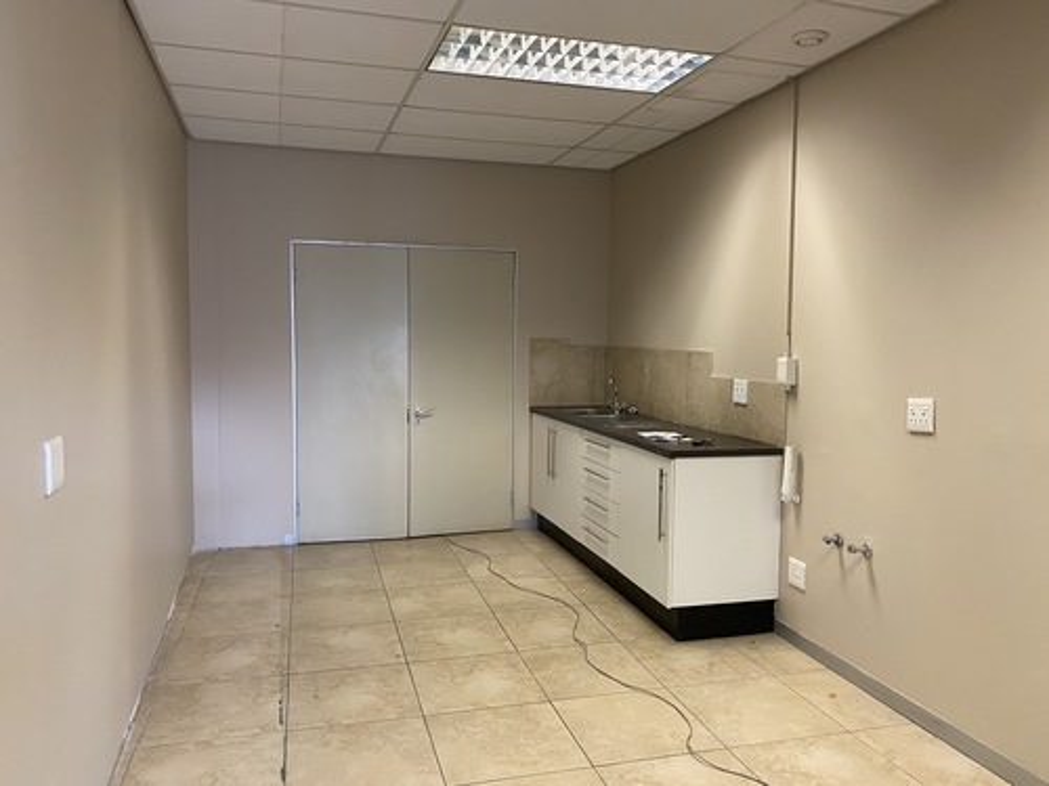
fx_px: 788
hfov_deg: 67.3
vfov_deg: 53.1
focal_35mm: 26
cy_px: 393
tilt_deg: -5.0
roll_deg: -1.0
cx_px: 524
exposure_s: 1/50
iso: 125
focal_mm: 4.25
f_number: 1.8
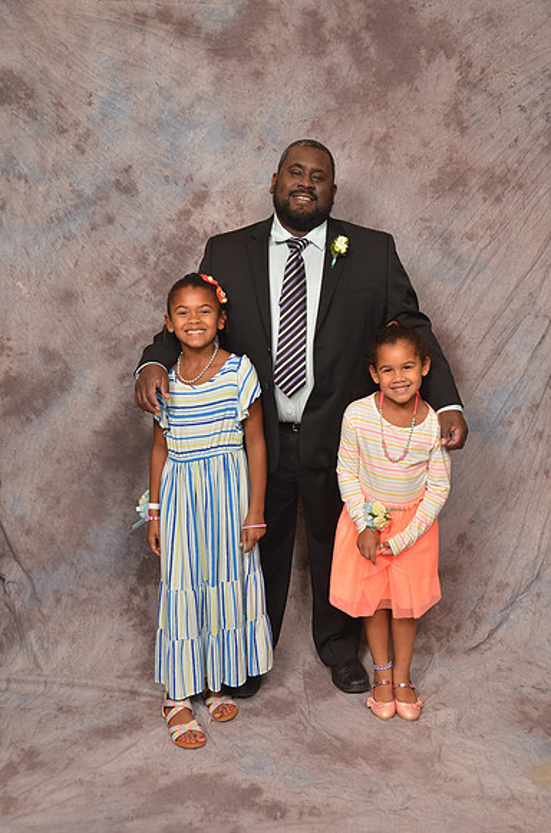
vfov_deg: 51.4
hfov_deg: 35.3
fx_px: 865
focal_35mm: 38
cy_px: 416
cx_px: 276
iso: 200
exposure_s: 1/60
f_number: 5.6
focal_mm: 25
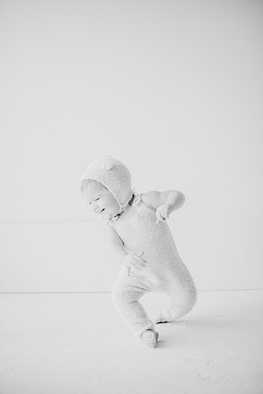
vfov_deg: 39.6
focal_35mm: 50
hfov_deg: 27.0
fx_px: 548
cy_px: 197
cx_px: 132
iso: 640
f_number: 1.8
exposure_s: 1/500
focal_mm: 50
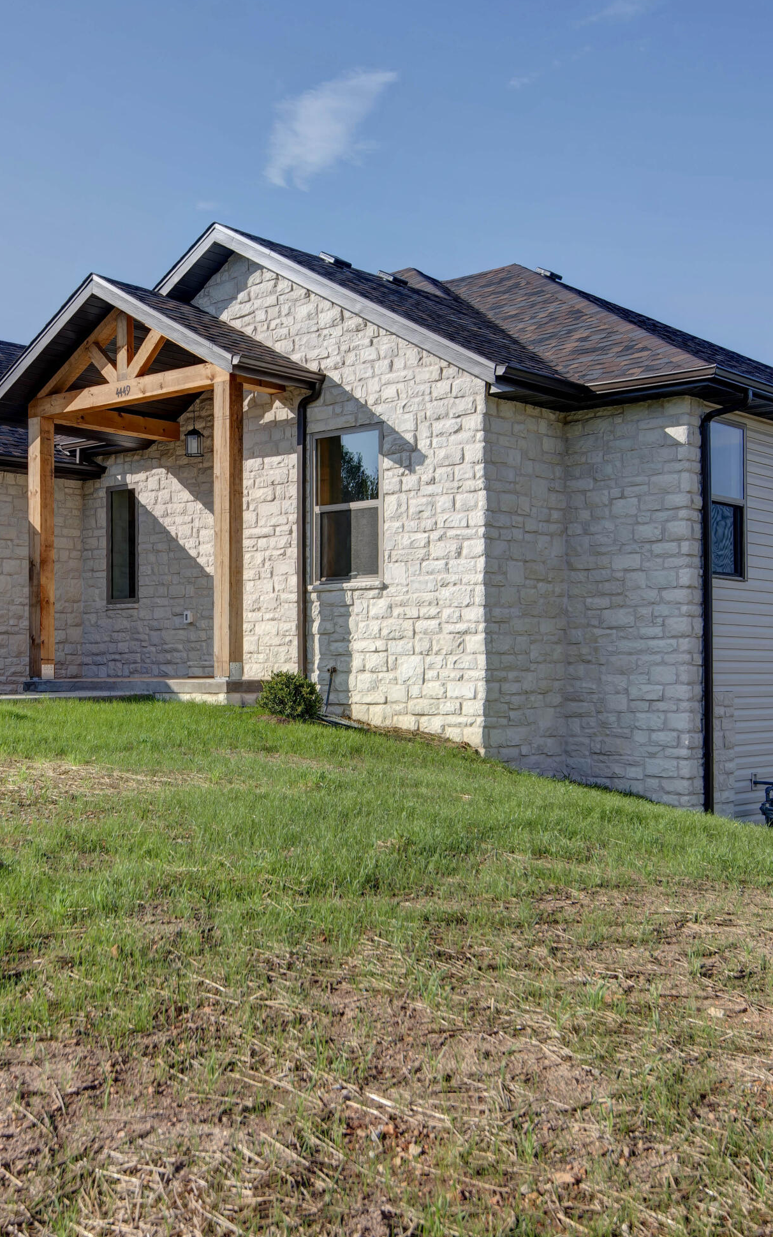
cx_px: 205
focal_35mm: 41
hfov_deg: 30.8
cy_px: 629
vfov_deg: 48.2
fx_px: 1382
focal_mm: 26
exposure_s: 1/500
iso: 100
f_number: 6.3
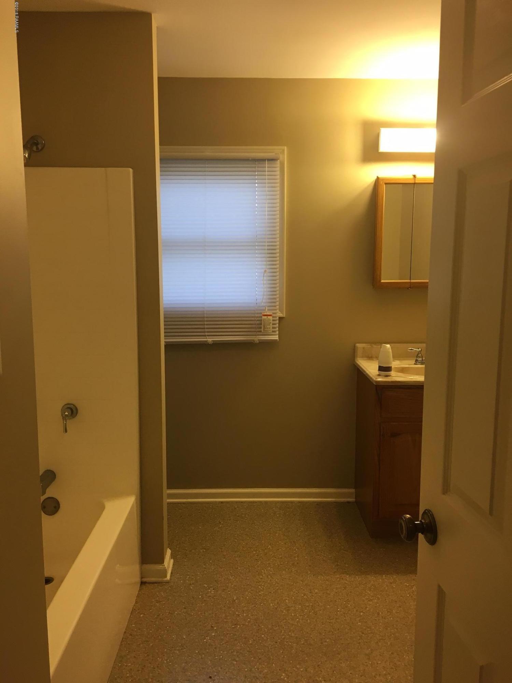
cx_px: 256
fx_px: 572
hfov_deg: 48.2
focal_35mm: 29
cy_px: 342
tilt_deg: -8.0
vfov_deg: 61.7
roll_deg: +0.5
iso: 50
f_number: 2.2
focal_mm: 4.15
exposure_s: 1/30
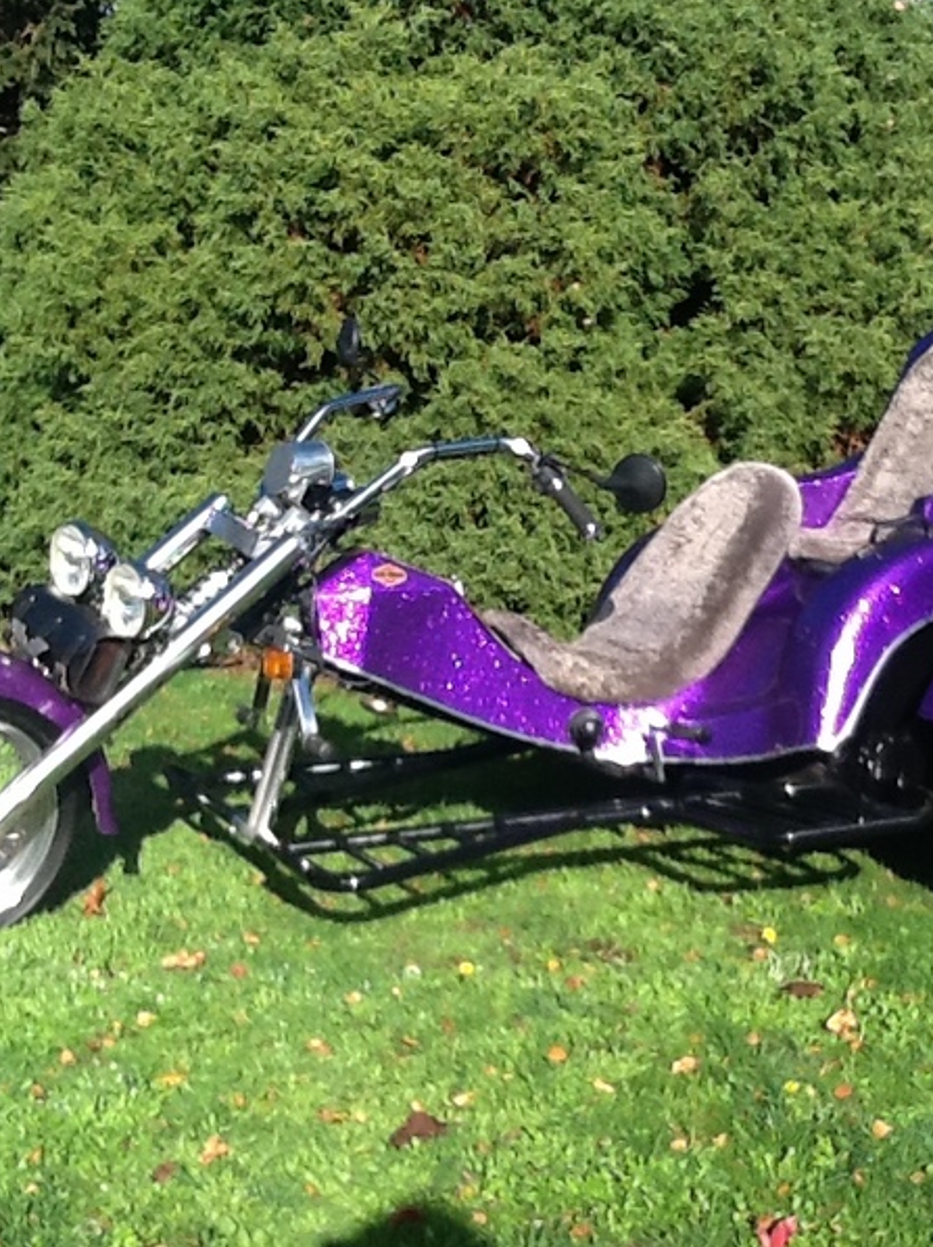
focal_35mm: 59
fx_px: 2123
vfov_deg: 32.7
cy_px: 625
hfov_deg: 24.8
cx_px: 522
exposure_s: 1/863
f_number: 2.4
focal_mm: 2.03
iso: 40
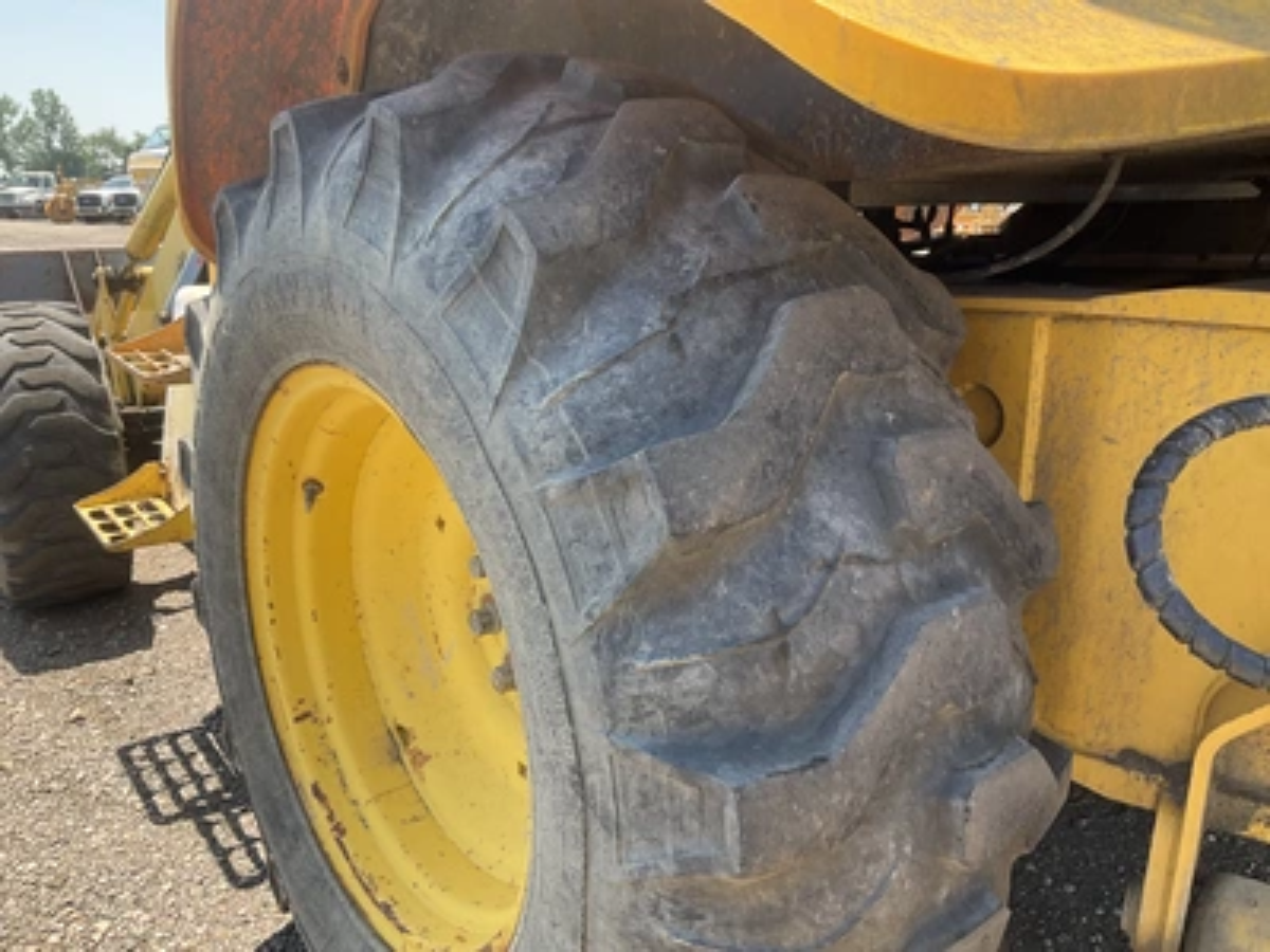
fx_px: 1064
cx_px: 635
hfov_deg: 61.7
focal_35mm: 29
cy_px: 476
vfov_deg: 48.2
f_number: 1.8
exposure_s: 1/365
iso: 25
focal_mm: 3
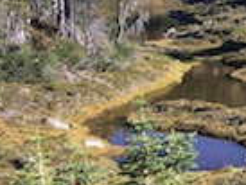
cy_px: 35
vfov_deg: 13.9
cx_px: 442
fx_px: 754
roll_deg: -1.2
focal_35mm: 106
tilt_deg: -7.2
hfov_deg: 15.8
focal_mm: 4.15
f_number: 2.2
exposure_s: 1/444
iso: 25
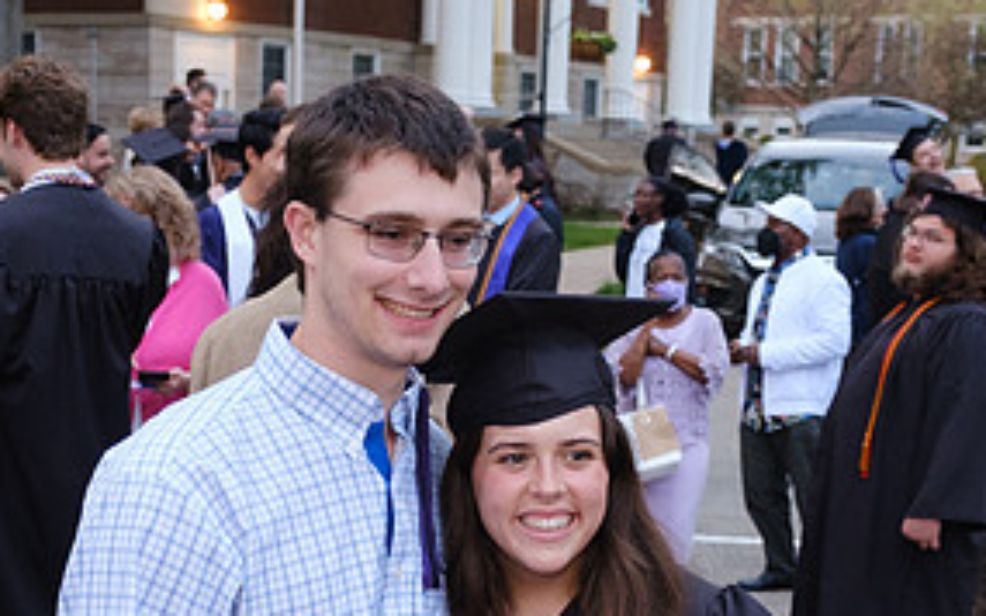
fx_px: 1934
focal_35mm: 72
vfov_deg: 17.6
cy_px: 654
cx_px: 401
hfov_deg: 28.5
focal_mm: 17
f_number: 2.8
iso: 1600
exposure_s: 1/75
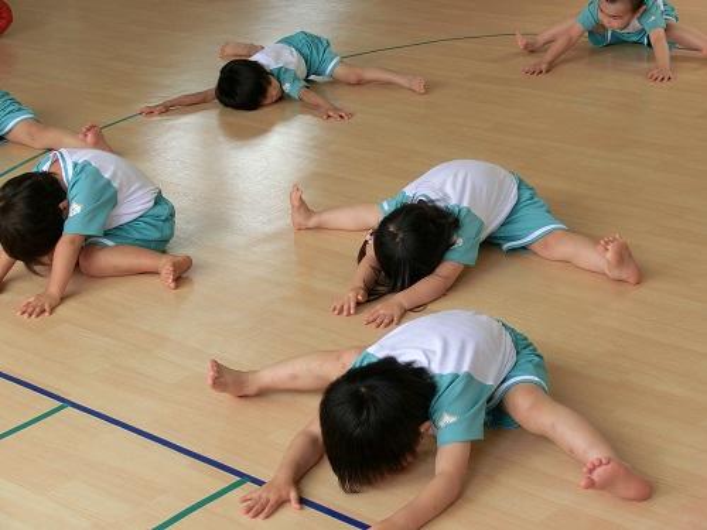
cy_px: 265
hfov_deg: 22.3
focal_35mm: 88
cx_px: 354
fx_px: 1797
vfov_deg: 16.8
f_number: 5.1
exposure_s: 1/60
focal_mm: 15.51
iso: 100
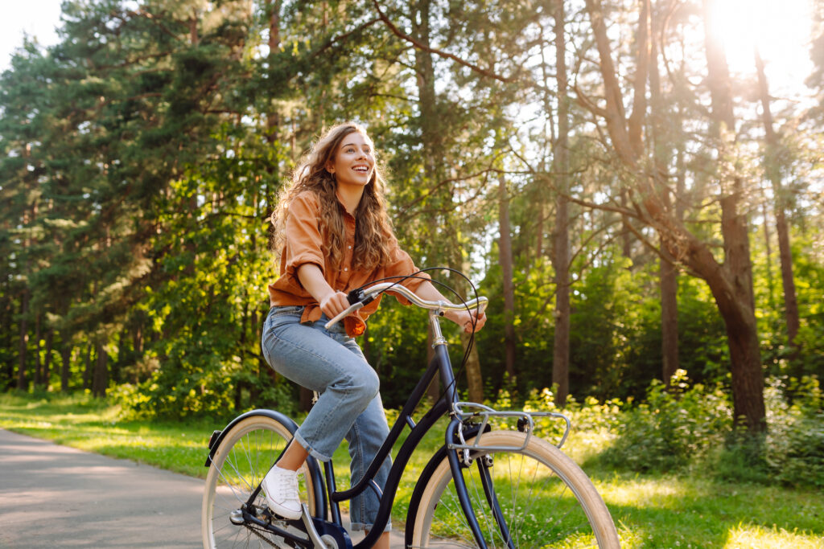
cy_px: 274
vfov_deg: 37.9
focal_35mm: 35
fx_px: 801
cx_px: 412
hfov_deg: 54.4
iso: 320
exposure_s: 1/500
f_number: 2.8
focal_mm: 35
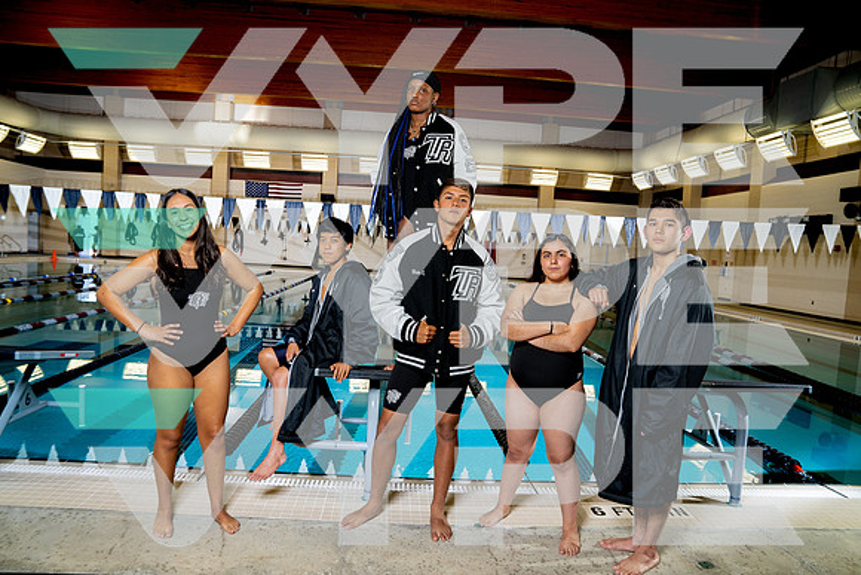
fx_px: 574
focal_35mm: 24
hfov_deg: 73.7
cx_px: 430
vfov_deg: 53.2
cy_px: 288
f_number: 5.6
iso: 320
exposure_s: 1/250
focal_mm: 24
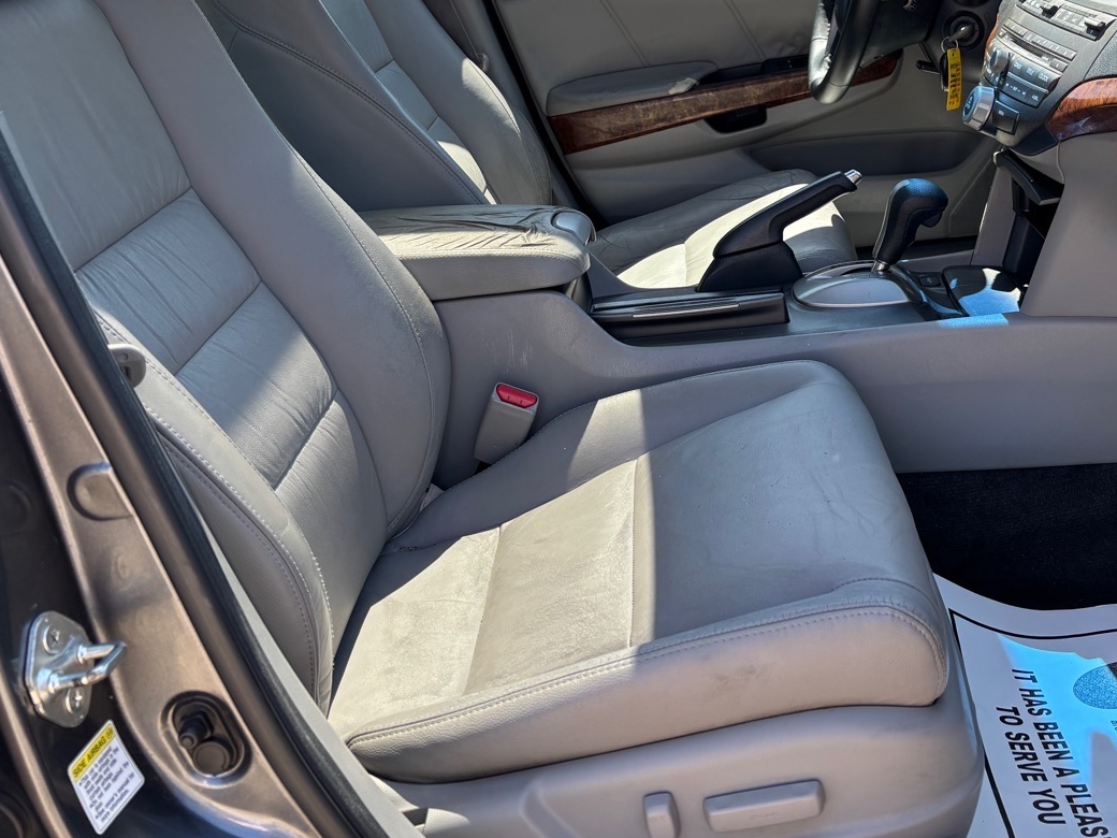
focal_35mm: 40
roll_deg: +3.5
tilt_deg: -15.8
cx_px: 684
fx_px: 1291
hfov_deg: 46.5
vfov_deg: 35.5
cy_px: 251
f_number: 1.6
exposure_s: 1/419
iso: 50
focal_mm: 5.96
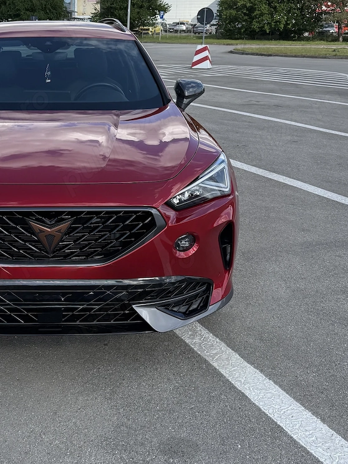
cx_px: 55
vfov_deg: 43.5
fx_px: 577
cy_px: 174
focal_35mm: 43
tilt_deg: -14.8
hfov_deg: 32.4
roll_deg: -0.4
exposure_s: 1/4167
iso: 100
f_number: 1.78
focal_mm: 6.76
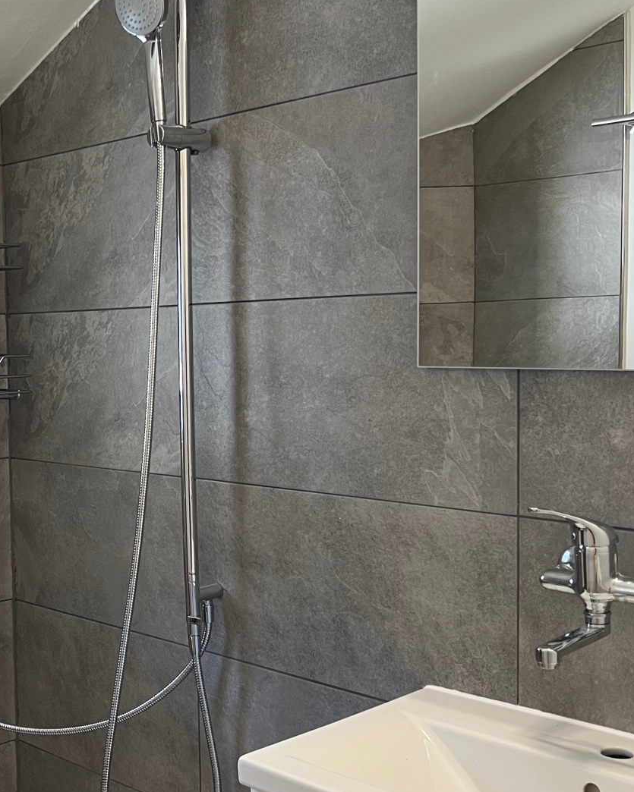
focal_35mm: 49
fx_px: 1149
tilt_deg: -4.6
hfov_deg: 29.8
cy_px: 420
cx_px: 93
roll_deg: +1.5
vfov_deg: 38.0
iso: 64
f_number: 1.5
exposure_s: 1/50
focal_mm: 5.7
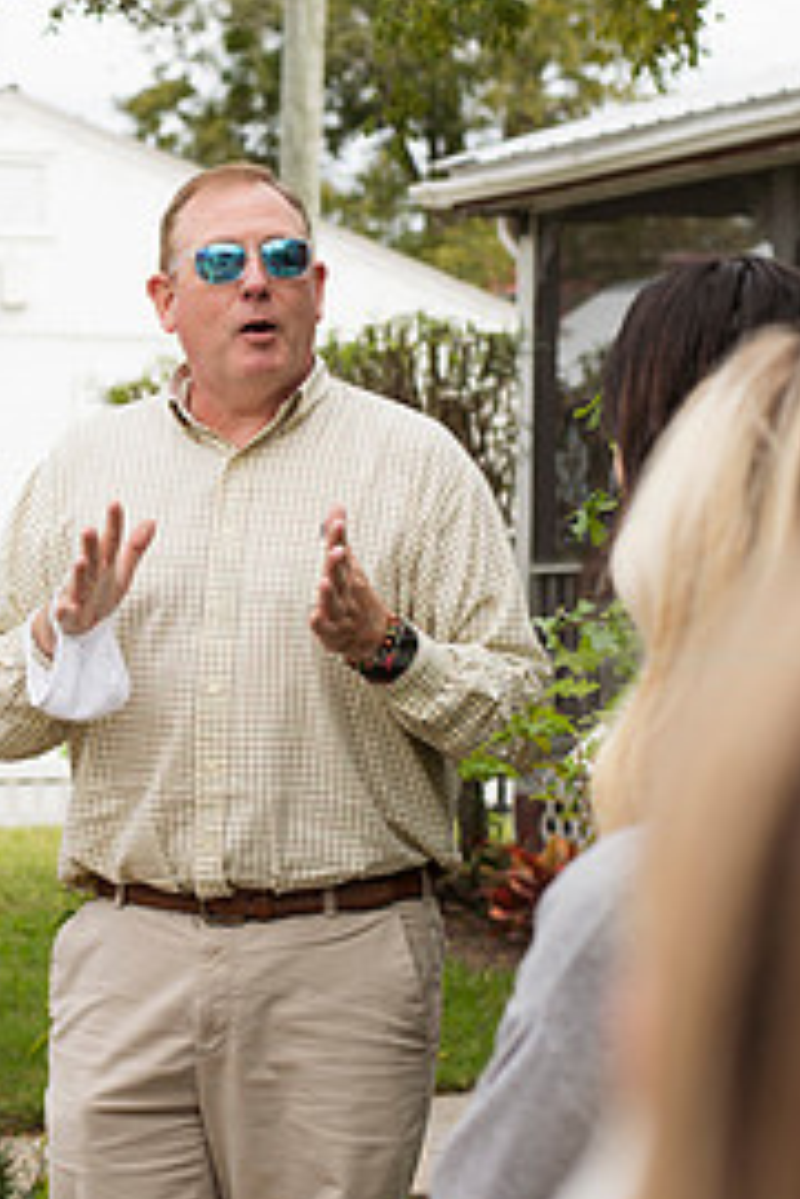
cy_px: 597
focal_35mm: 113
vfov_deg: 18.1
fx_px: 3766
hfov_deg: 12.1
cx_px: 111
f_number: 4
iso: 64
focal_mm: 50
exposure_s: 1/250
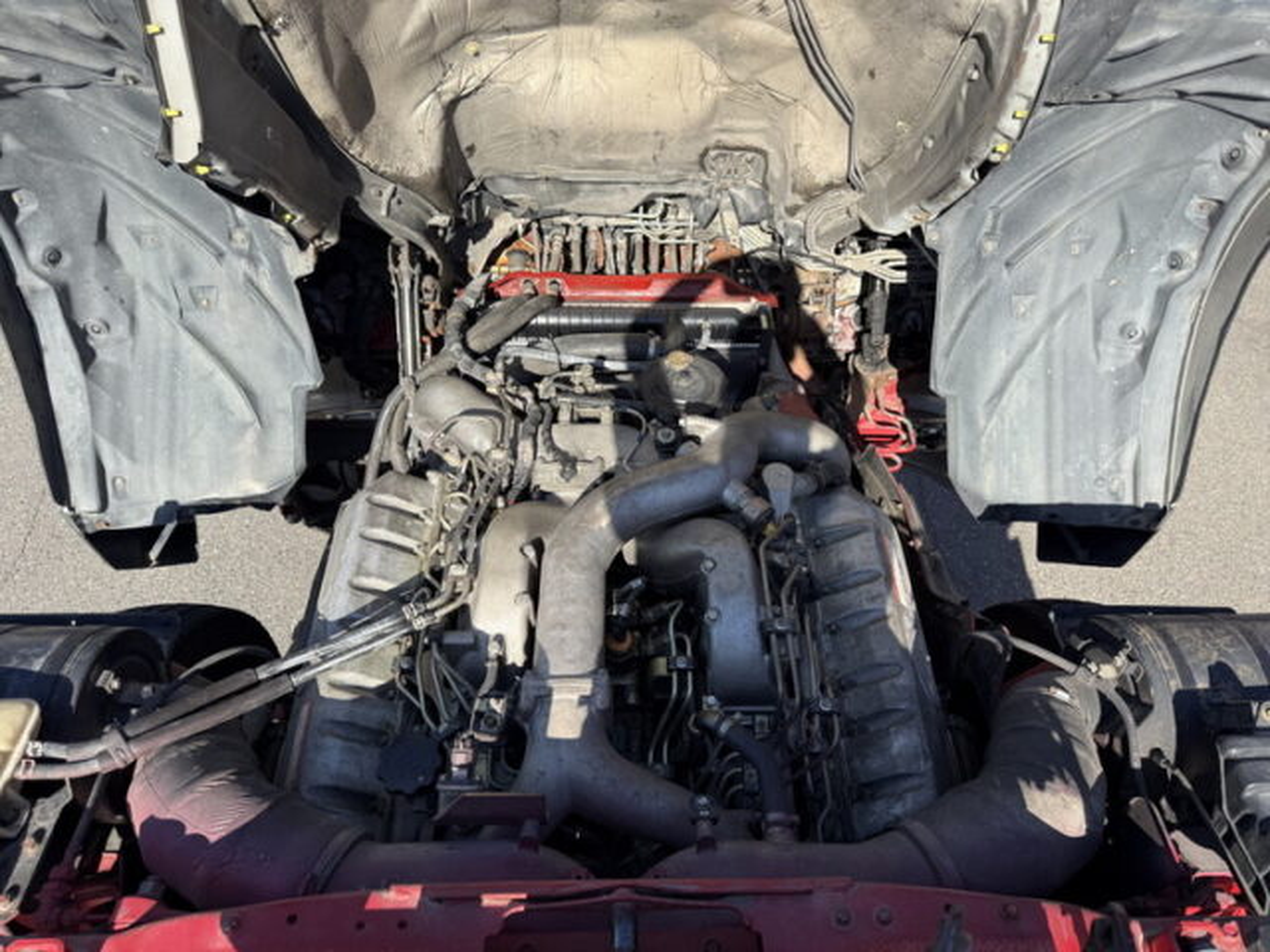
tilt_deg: -45.1
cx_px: 635
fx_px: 881
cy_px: 476
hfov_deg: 71.6
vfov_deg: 56.8
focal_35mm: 24
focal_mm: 6.76
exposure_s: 1/1770
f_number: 1.78
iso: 80
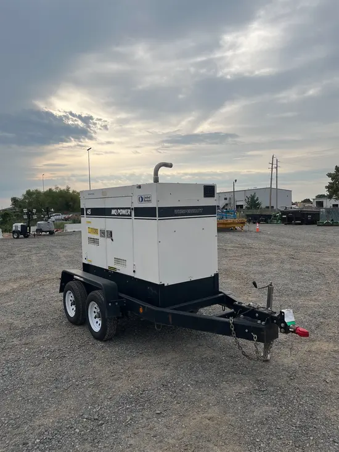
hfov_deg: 53.1
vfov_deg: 67.3
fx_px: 339
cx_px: 170
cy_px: 226
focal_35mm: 26
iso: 50
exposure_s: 1/4016
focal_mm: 5.1
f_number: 1.6
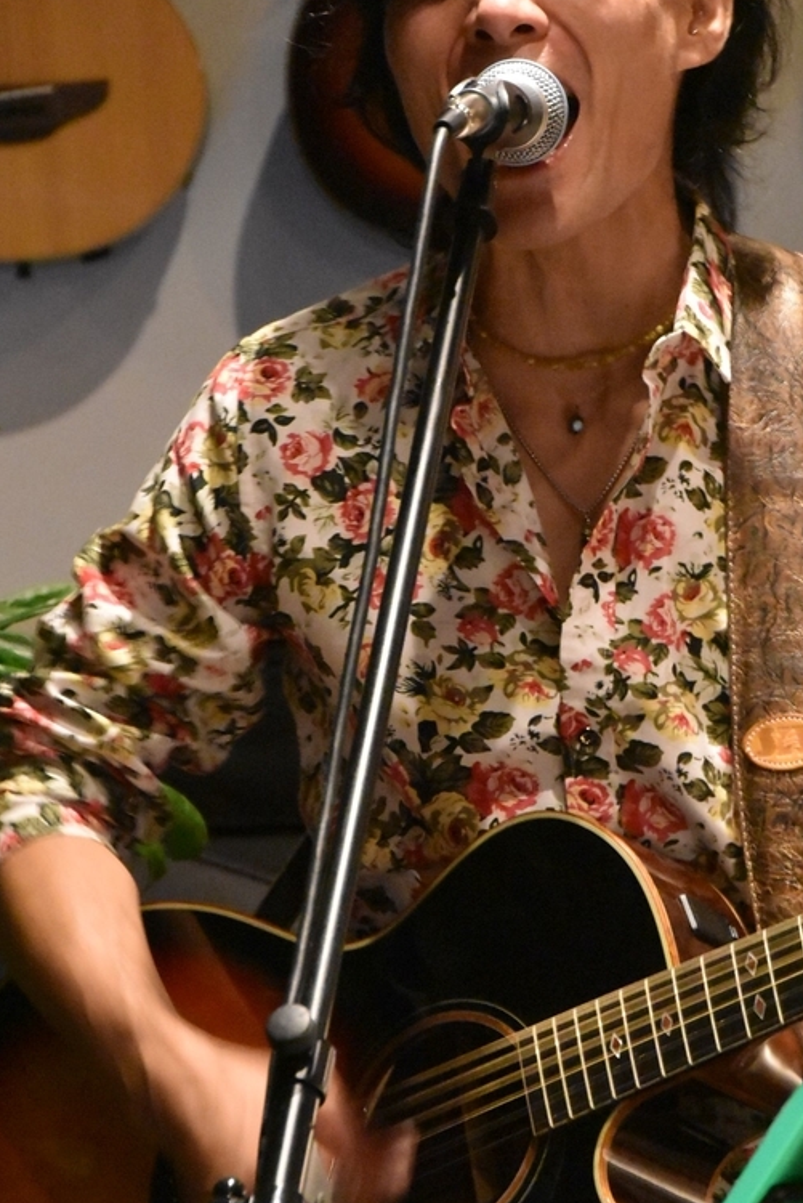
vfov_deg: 8.6
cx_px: 466
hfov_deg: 5.7
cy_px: 656
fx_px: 8018
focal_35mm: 240
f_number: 5.6
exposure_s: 1/60
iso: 8000
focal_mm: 100
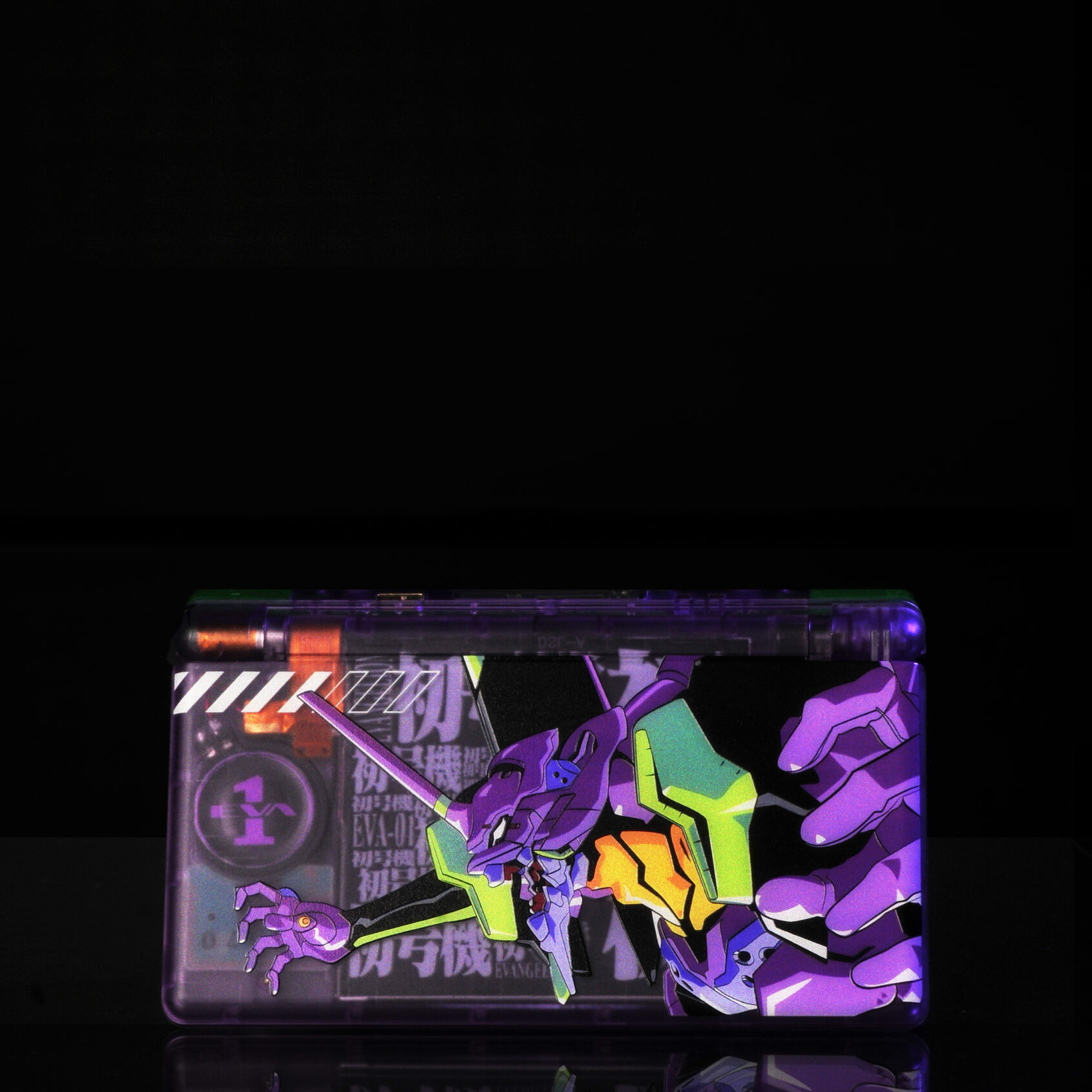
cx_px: 544
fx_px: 2891
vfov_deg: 21.2
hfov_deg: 21.4
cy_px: 823
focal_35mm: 81
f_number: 16
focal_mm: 42
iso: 200
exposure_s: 1/90
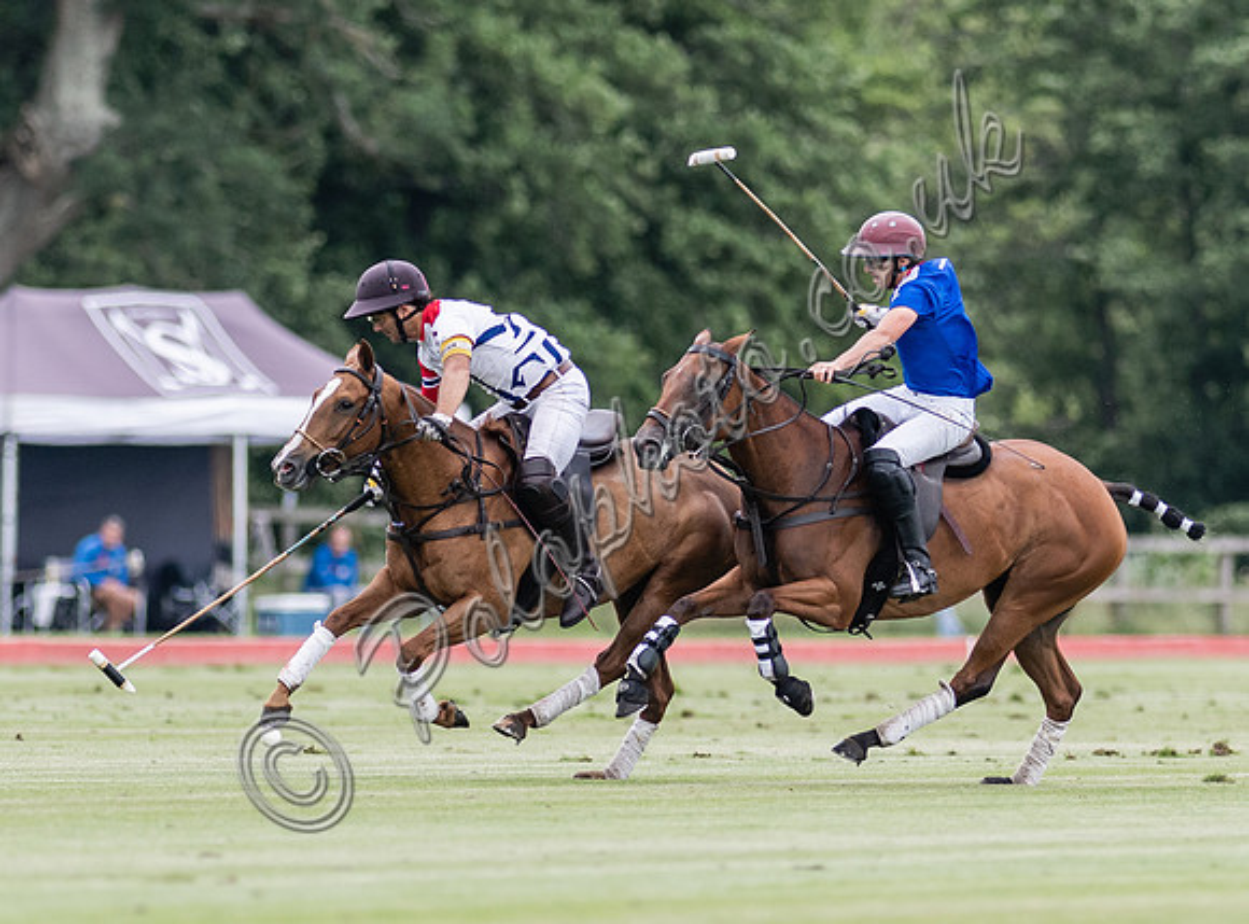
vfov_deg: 1.7
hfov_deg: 2.2
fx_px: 32019
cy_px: 610
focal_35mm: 892
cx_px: 633
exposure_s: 1/2500
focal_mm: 300
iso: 320
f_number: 2.8
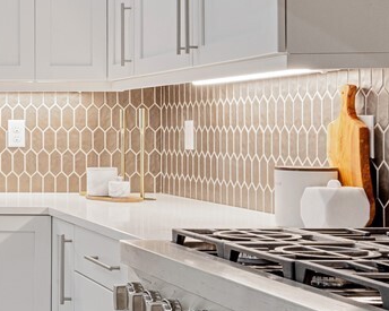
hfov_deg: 21.0
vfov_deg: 20.7
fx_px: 852
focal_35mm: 74
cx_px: -222
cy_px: 159
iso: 100
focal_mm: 16
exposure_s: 1/3
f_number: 11
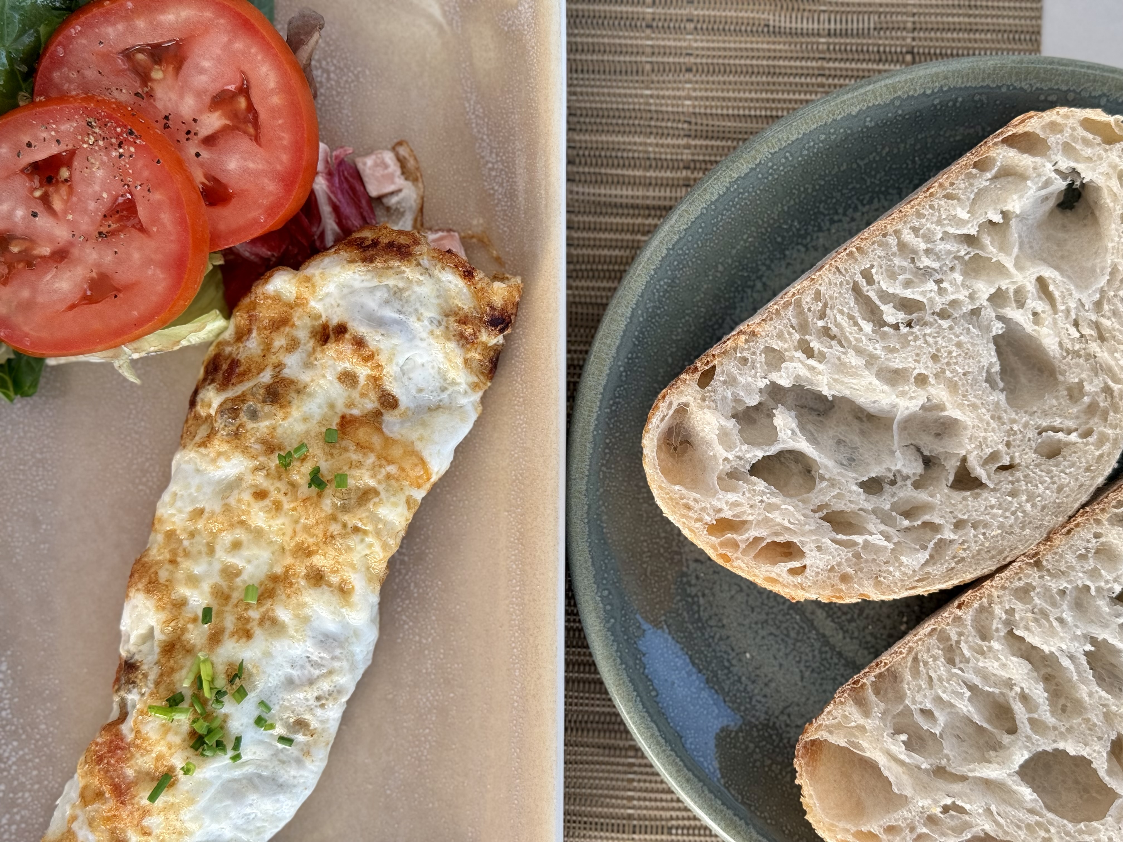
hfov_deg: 39.7
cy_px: 421
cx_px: 562
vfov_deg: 30.3
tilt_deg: -89.0
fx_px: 1557
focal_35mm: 48
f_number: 1.78
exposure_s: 1/368
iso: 64
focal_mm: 6.76
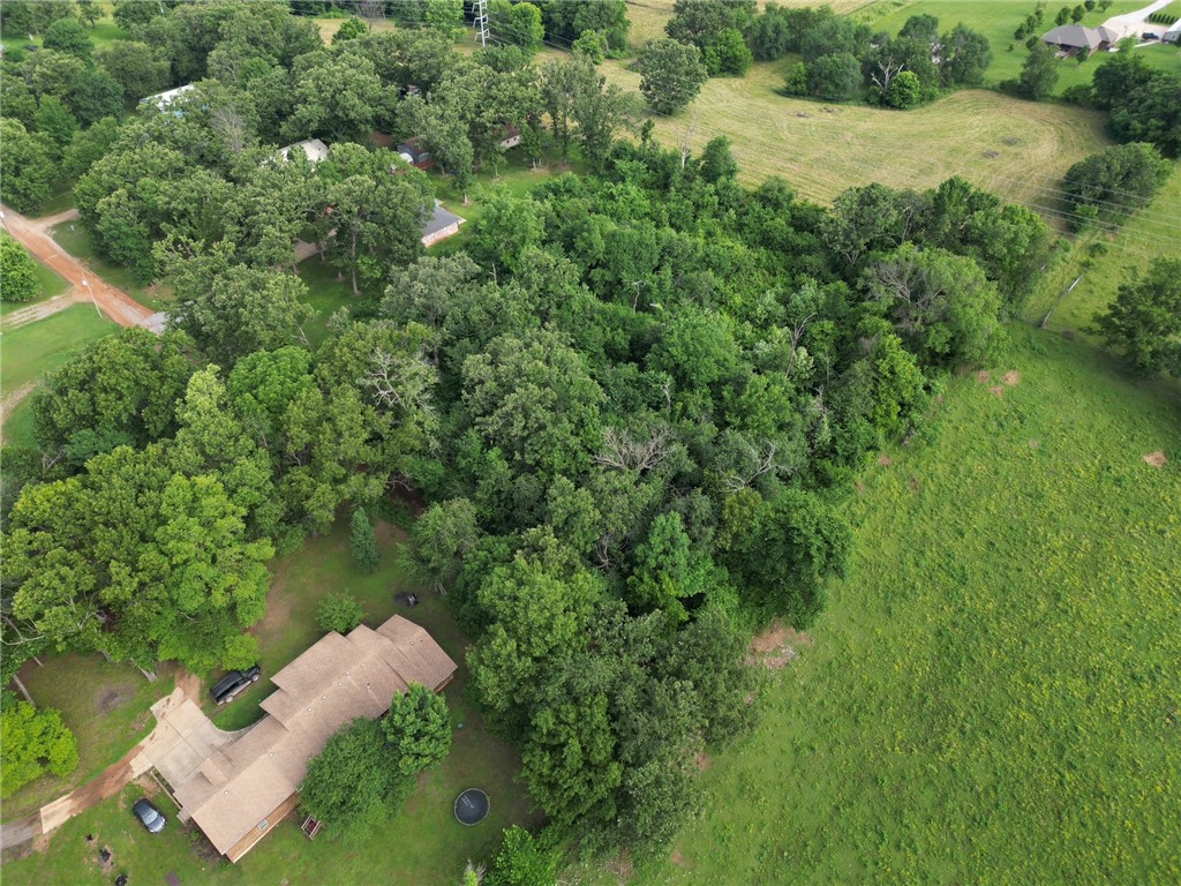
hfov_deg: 71.6
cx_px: 590
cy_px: 443
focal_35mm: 24
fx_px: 819
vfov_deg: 56.8
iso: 100
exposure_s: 1/500
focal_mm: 6.72
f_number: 1.7
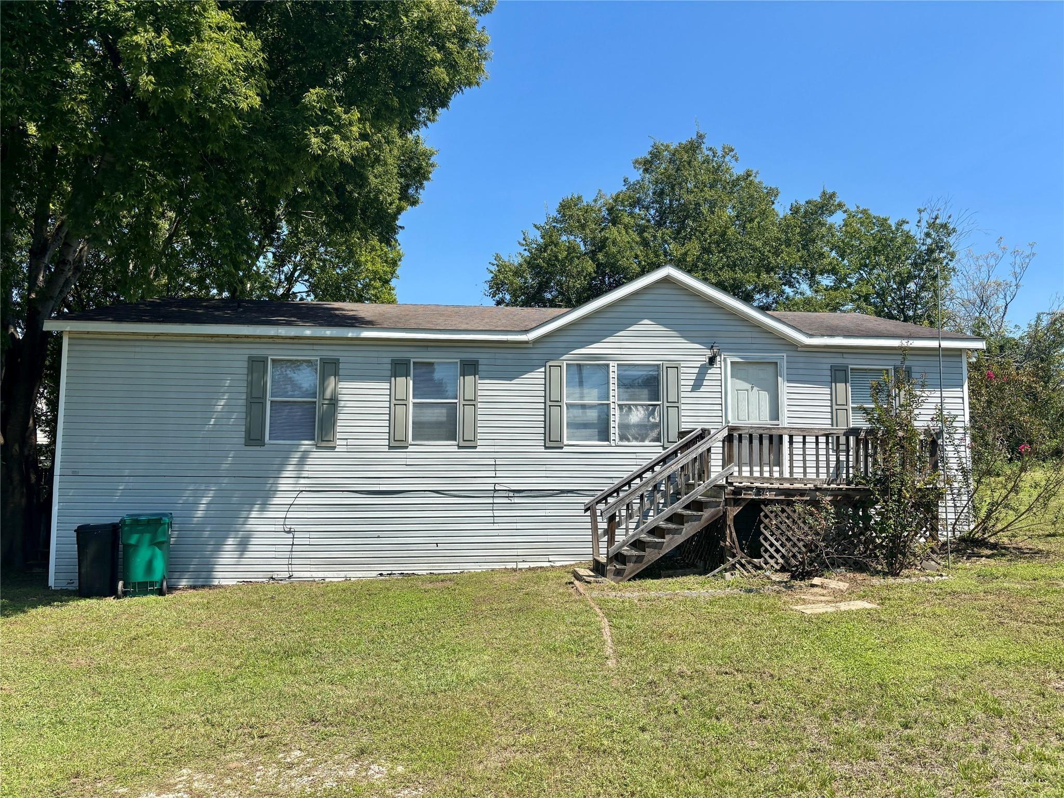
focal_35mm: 26
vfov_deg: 53.1
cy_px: 399
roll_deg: -1.8
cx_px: 532
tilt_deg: +2.1
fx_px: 799
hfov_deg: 67.3
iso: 50
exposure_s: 1/3205
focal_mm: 5.96
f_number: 1.6
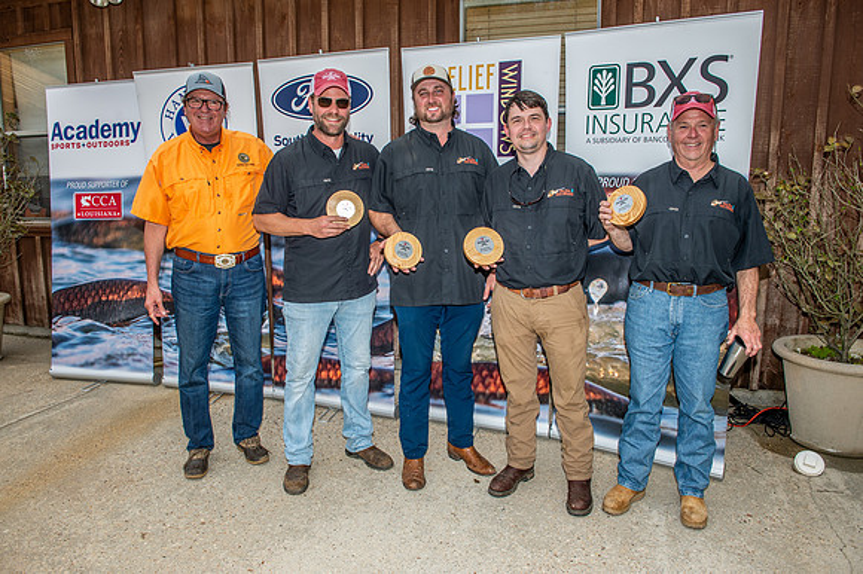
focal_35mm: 26
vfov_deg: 49.5
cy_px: 287
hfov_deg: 69.4
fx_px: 623
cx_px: 432
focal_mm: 26
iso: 160
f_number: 6.3
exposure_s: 1/200
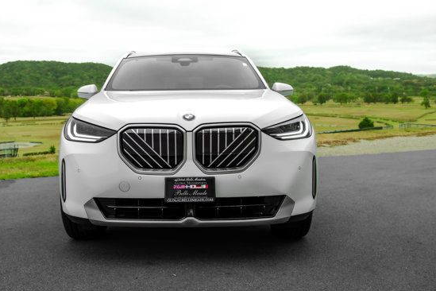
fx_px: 509
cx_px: 183
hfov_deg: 46.2
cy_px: 138
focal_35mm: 42
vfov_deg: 31.9
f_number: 6.3
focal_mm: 36
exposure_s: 1/640
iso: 640
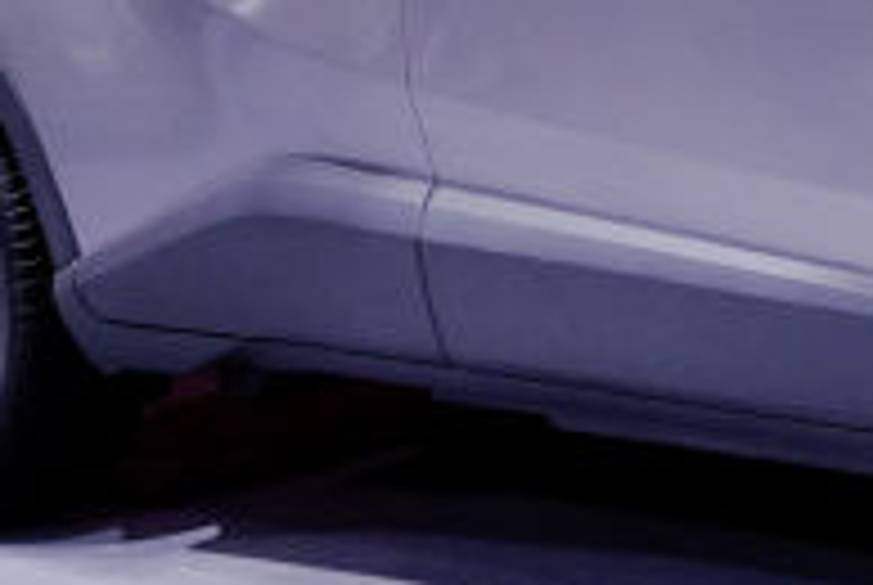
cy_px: -119
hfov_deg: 11.2
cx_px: 1404
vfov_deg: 7.8
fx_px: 4226
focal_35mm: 174
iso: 800
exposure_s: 1/125
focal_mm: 21.9
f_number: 6.4
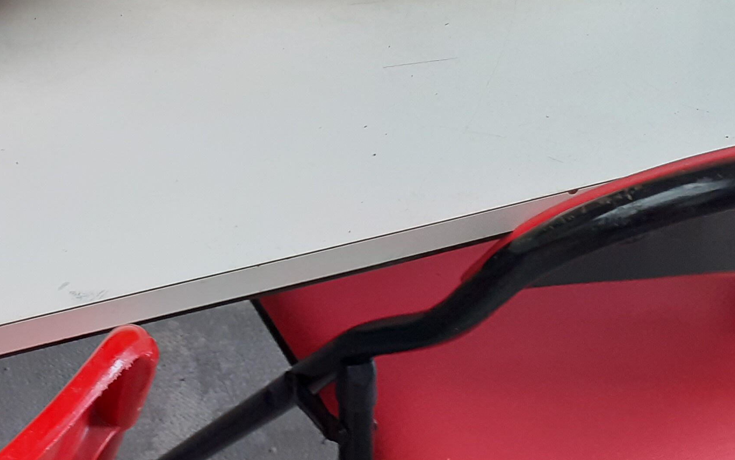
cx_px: -85
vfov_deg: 17.8
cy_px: -74
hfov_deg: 26.9
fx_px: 1402
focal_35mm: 70
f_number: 1.9
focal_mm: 3.6
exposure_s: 1/100
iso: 80
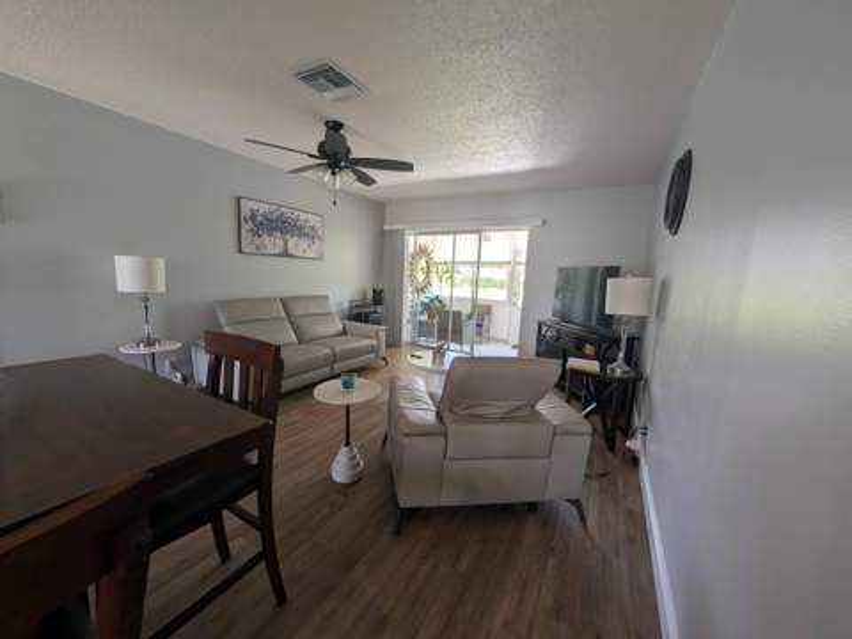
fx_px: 295
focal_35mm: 12
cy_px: 320
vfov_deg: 94.5
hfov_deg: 110.5
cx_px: 426
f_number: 1.7
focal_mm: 2.02
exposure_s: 1/47.2
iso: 50
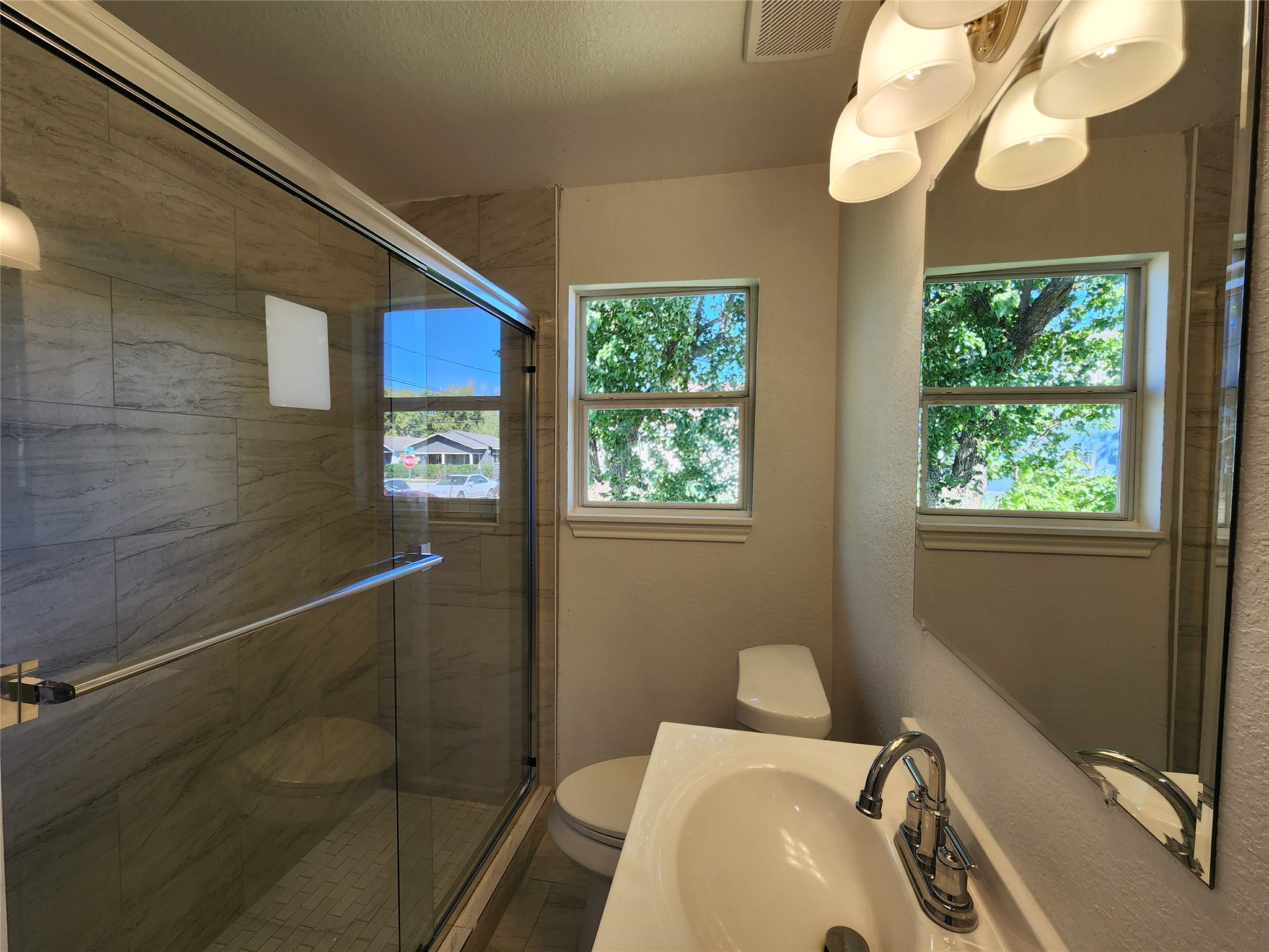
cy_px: 476
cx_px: 634
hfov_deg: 106.2
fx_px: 477
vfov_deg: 89.9
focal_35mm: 13
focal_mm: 2.2
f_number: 2.2
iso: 80
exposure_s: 1/120
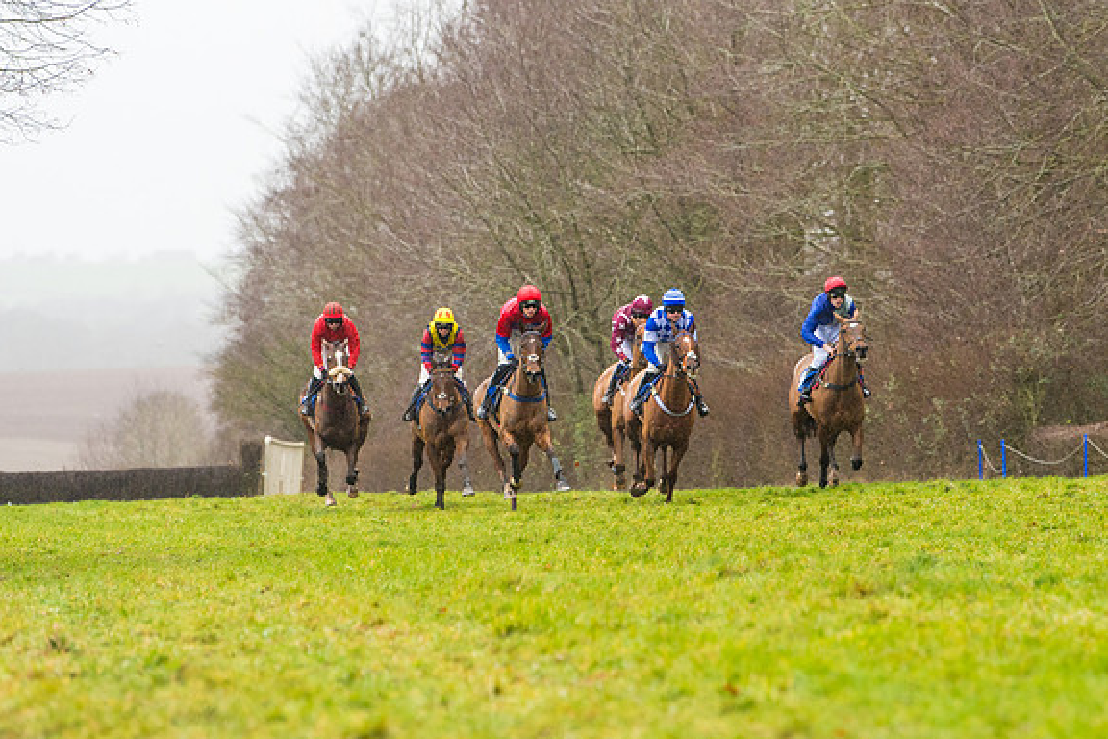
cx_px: 676
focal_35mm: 238
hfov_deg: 8.6
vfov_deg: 5.8
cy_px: 324
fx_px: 7325
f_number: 4
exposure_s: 1/1000
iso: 1000
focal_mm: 180
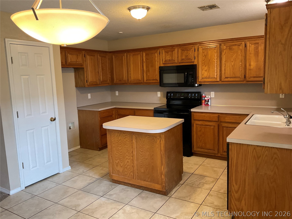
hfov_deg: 61.7
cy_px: 110
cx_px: 146
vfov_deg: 48.2
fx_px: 245
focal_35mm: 29
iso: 125
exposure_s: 1/60
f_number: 1.8
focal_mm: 3
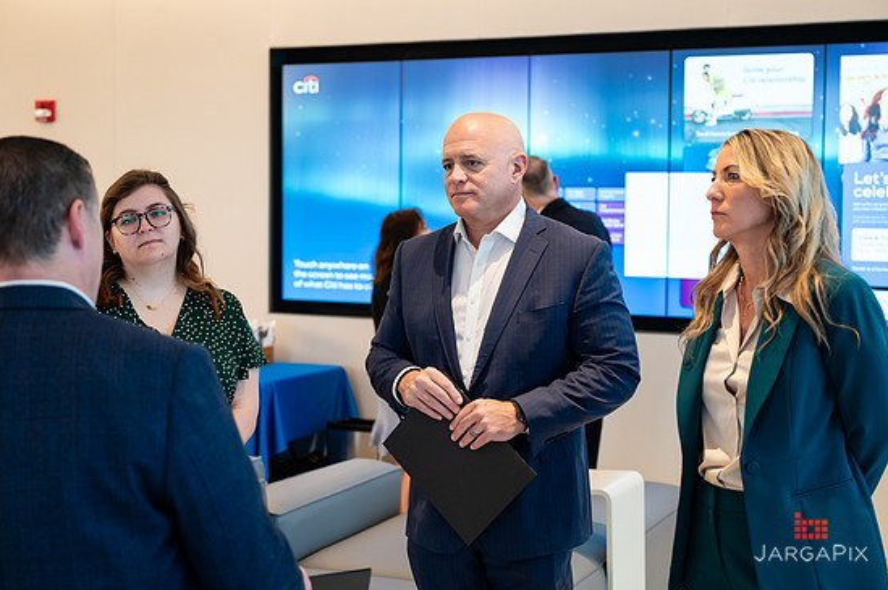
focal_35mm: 54
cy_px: 284
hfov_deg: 36.9
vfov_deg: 25.0
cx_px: 440
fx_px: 1331
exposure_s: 1/250
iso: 1000
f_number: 3.2
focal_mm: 51
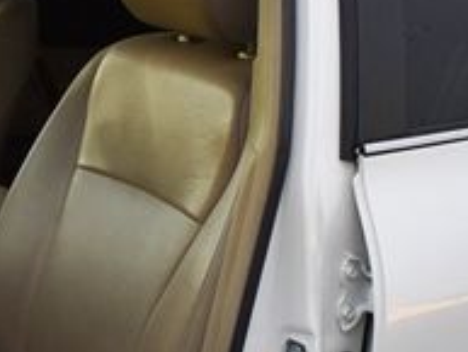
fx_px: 1163
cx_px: 107
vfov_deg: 17.2
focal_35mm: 86
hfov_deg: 22.5
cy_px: 229
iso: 500
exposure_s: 1/250
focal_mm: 18
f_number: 3.5
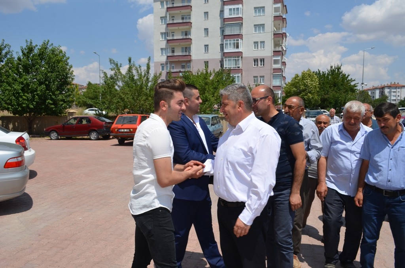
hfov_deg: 62.0
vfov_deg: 43.4
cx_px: 202
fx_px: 337
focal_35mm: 30
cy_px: 134
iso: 100
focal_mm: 20
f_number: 11
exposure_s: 1/250
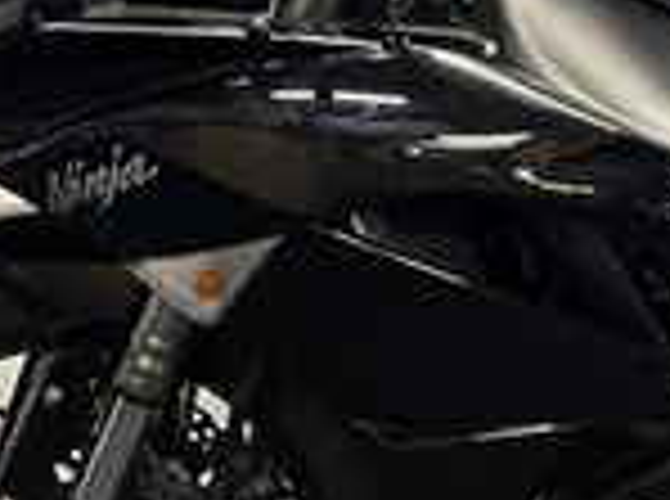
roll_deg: +0.0
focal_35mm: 112
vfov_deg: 13.1
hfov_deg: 16.6
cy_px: 126
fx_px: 2163
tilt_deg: -4.3
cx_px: 881
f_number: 1.6
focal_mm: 5.1
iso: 125
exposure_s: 1/50
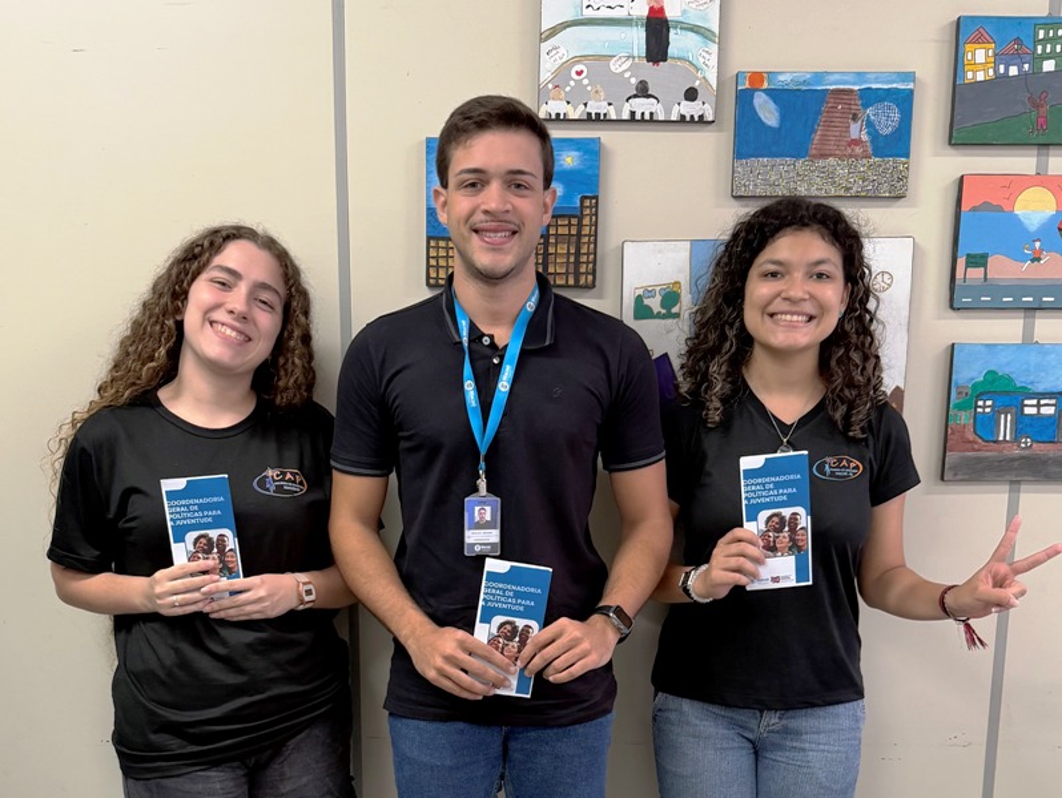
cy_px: 399
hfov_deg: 71.5
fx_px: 737
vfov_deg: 56.9
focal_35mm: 24
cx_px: 531
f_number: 1.78
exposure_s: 1/60
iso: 200
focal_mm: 6.76
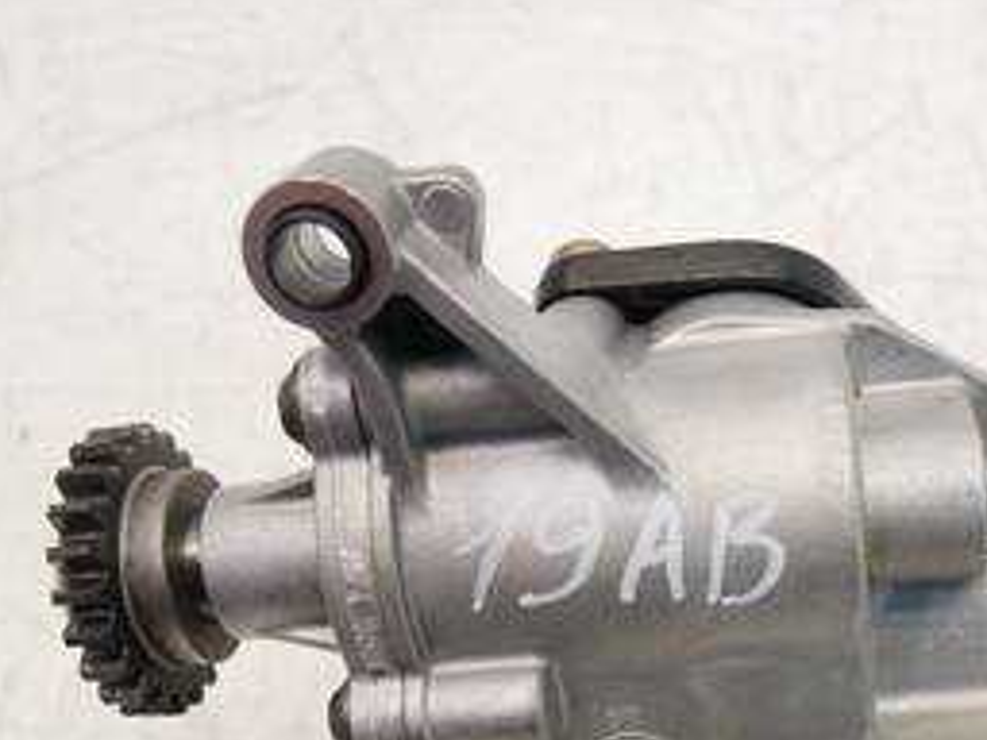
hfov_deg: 41.1
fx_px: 1283
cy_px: 671
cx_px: 717
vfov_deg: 30.7
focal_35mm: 45
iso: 400
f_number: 3.5
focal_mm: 12
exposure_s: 1/60
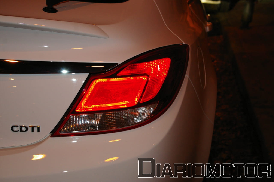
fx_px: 456
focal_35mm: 60
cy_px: 91
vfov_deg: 22.6
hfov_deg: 33.4
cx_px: 137
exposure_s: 1/45
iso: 800
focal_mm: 40
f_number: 5.6
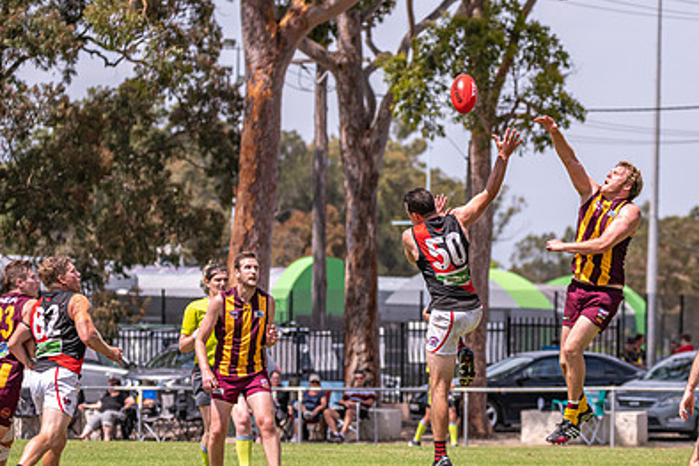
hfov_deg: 7.4
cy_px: 311
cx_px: 419
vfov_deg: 4.9
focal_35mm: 280
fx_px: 5438
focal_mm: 190
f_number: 6.3
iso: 800
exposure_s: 1/4000
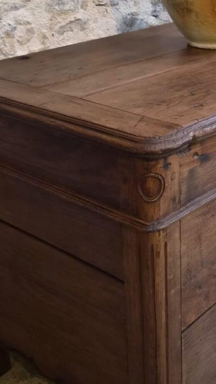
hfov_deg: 20.9
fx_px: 570
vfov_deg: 36.7
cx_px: 207
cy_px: 121
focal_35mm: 56
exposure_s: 1/50
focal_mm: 5.4
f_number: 1.8
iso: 1600
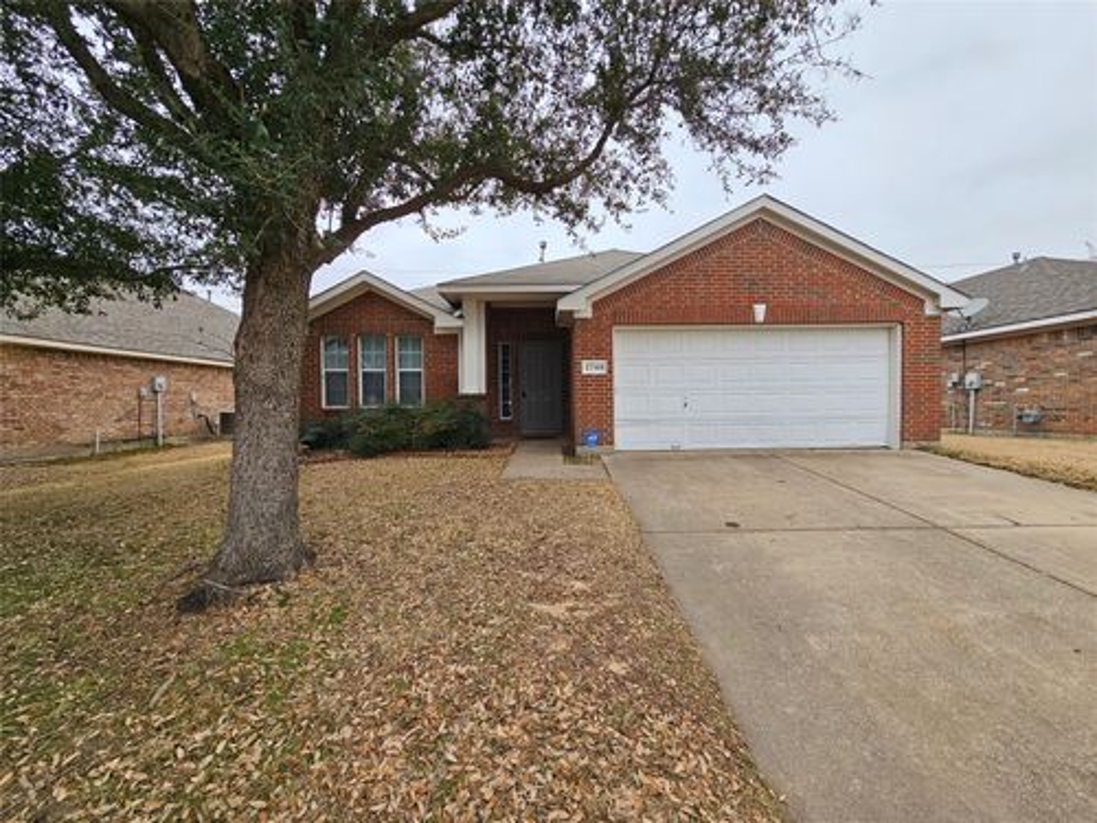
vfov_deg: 89.9
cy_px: 412
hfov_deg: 106.2
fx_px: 412
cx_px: 548
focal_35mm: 13
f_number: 2.2
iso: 50
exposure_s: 1/1250
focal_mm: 2.2
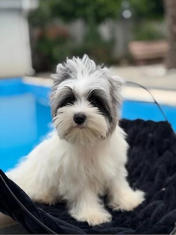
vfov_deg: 39.7
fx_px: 325
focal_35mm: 48
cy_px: 118
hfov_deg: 30.3
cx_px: 88
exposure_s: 1/3891
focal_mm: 6.76
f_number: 1.78
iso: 64
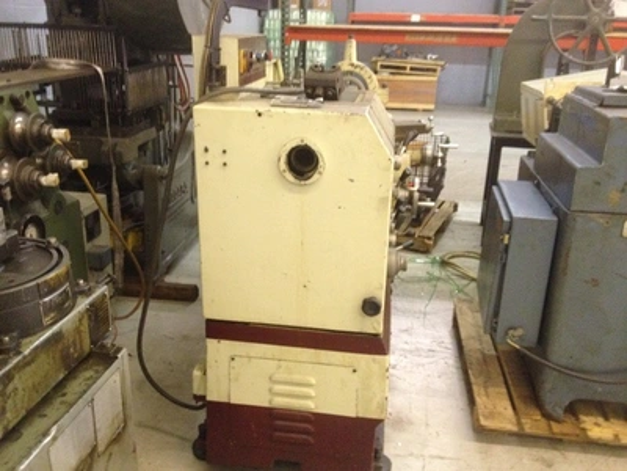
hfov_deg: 52.6
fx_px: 634
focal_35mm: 35
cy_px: 236
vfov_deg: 40.7
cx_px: 314
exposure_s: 1/15
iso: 400
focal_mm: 4.28
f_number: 2.4
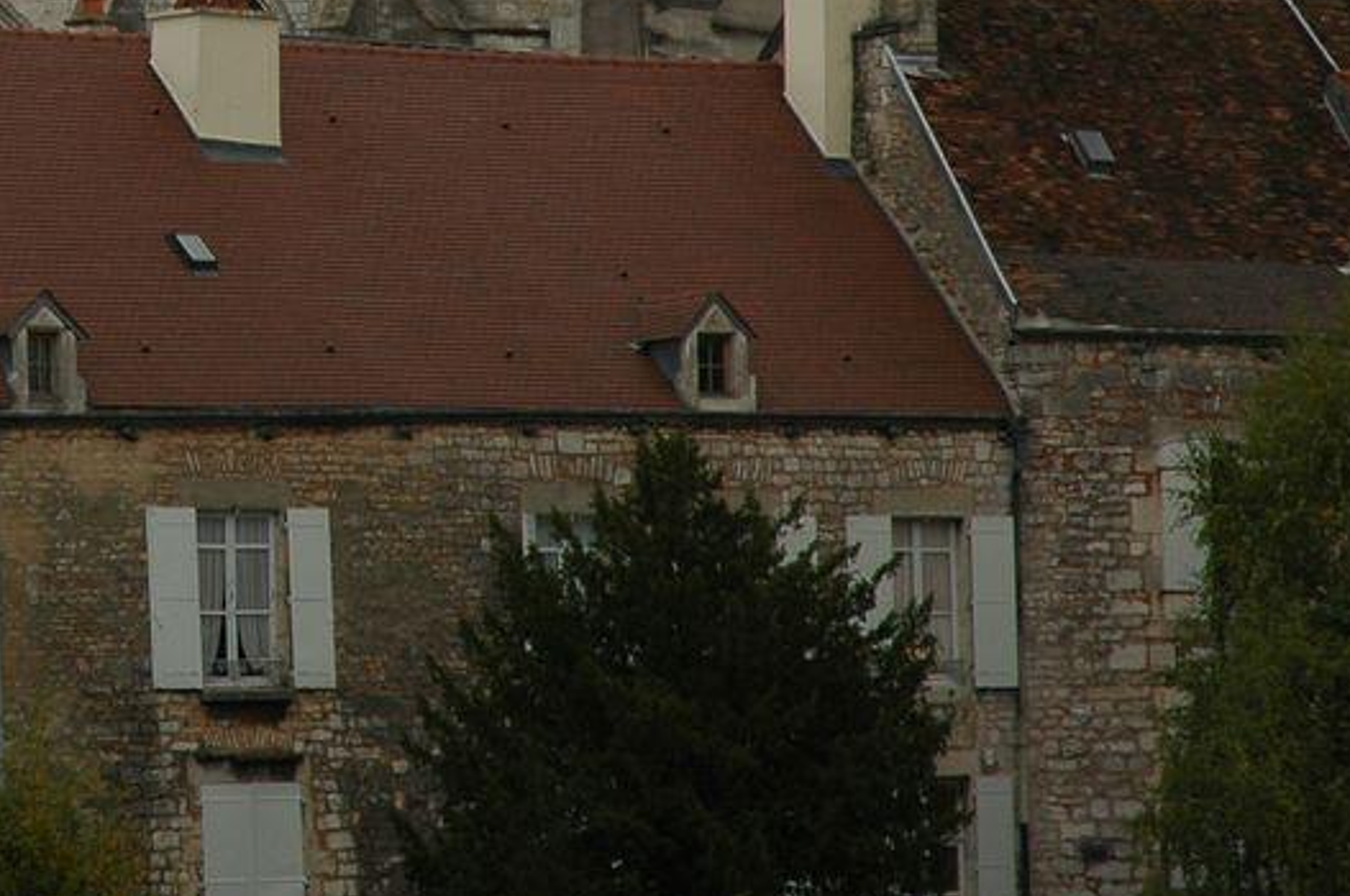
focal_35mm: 279
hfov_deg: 7.3
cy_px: -252
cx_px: -138
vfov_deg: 4.9
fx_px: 10449
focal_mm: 70
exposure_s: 1/200
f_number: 7.1
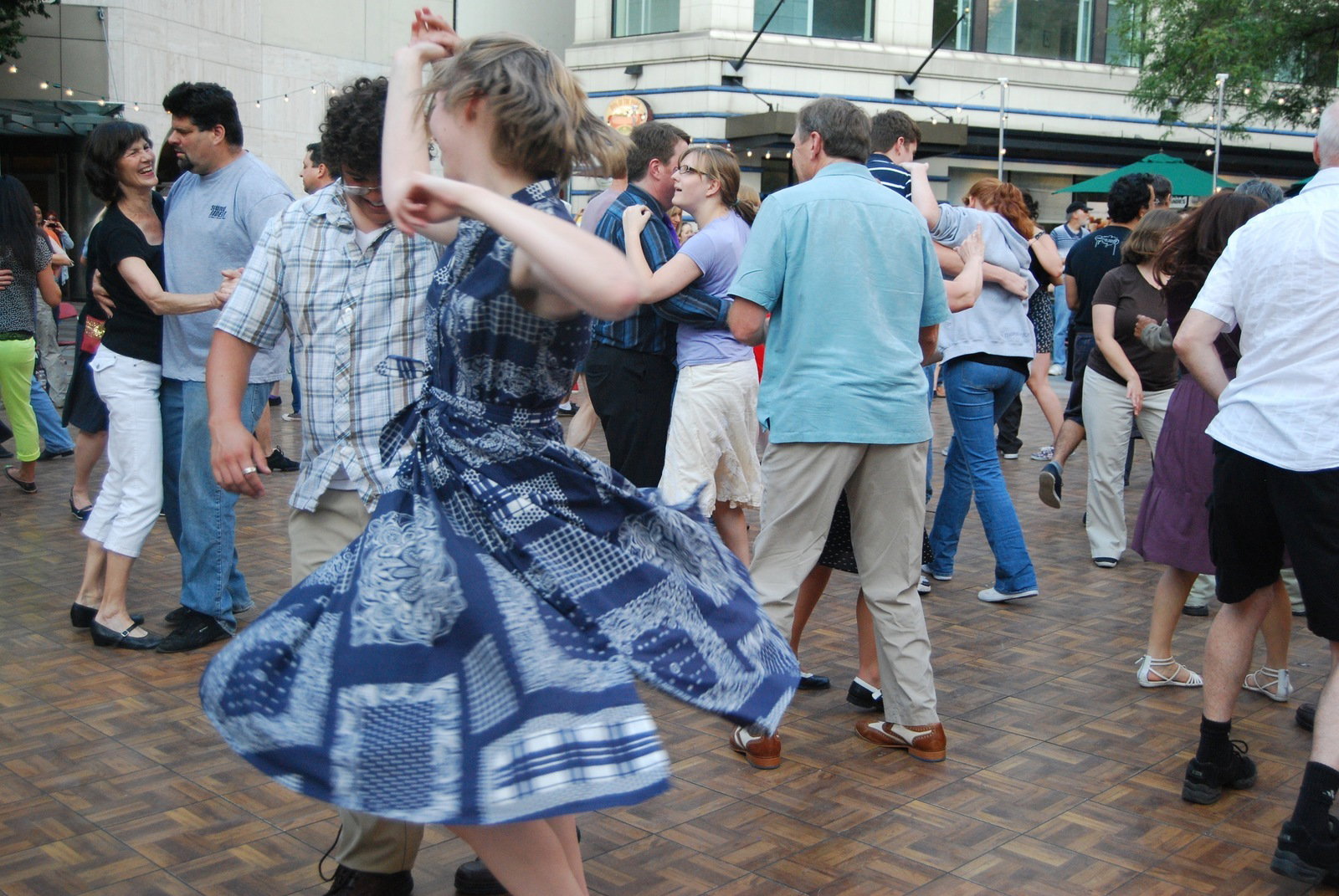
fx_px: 1452
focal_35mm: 39
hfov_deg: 49.5
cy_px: 448
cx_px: 670
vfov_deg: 34.3
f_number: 4.2
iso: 800
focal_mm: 26
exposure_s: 1/250
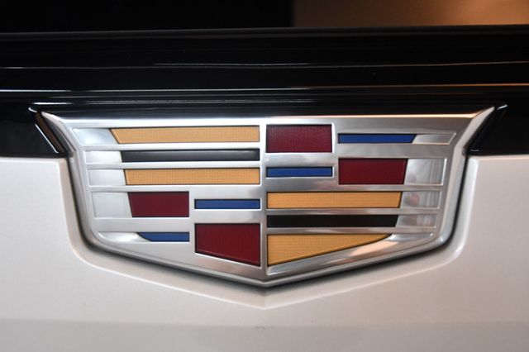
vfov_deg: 33.4
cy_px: 176
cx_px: 264
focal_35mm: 40
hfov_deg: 48.5
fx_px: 587
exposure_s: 1/125
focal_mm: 27
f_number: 4
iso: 2200
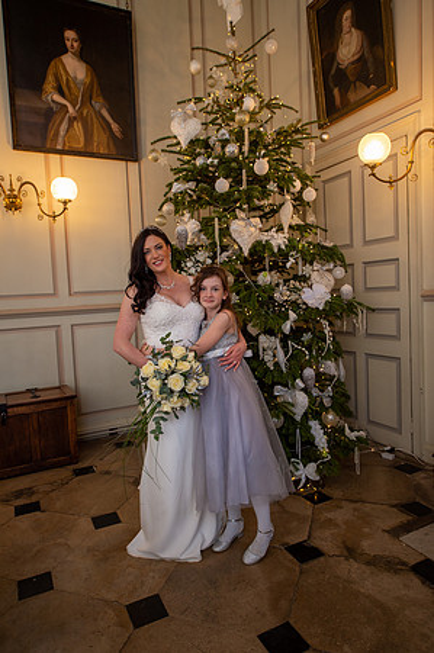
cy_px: 326
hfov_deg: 53.0
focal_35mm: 24
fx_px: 435
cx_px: 217
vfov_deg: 73.8
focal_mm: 24
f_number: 3.5
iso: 500
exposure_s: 1/80
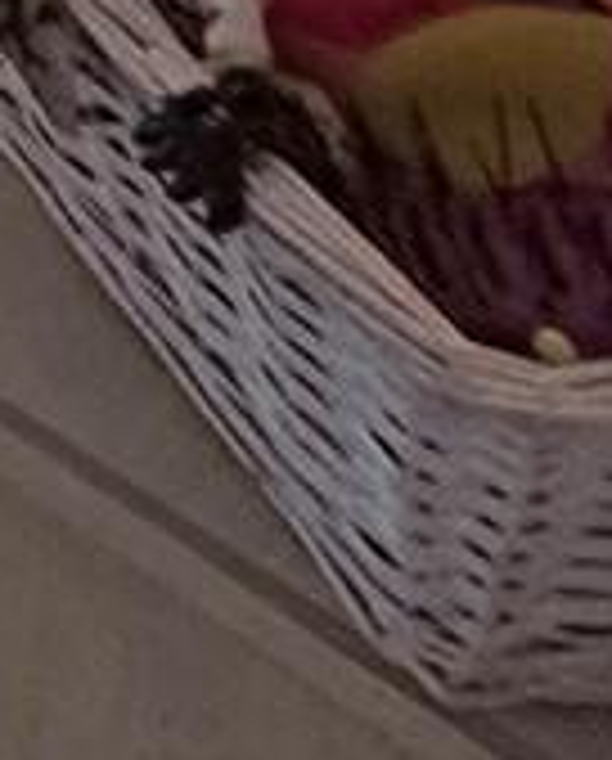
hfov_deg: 7.7
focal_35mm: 129
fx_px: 2910
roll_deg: +0.6
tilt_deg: -11.5
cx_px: -1886
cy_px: -1673
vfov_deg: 10.0
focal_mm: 2.22
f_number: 2.2
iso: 320
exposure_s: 1/60
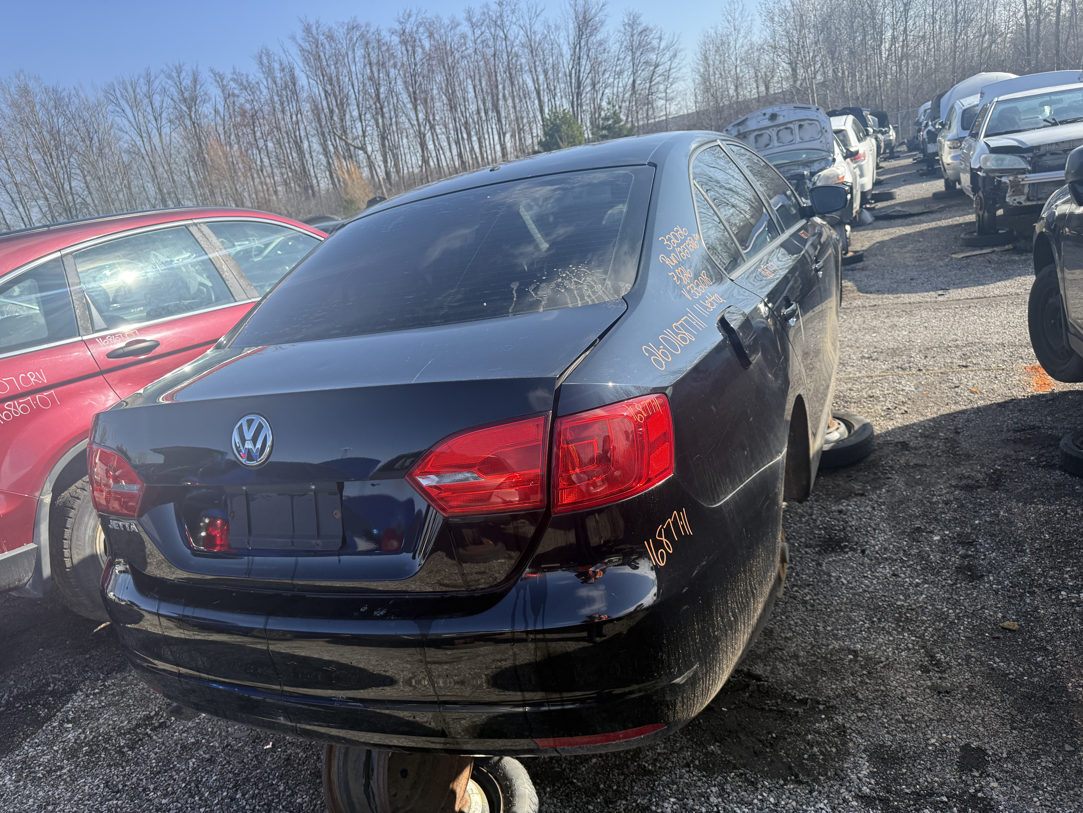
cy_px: 406
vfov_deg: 56.8
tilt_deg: -14.3
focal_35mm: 24
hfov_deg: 71.6
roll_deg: +10.7
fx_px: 751
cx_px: 542
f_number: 1.78
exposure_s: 1/2169
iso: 100
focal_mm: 6.76
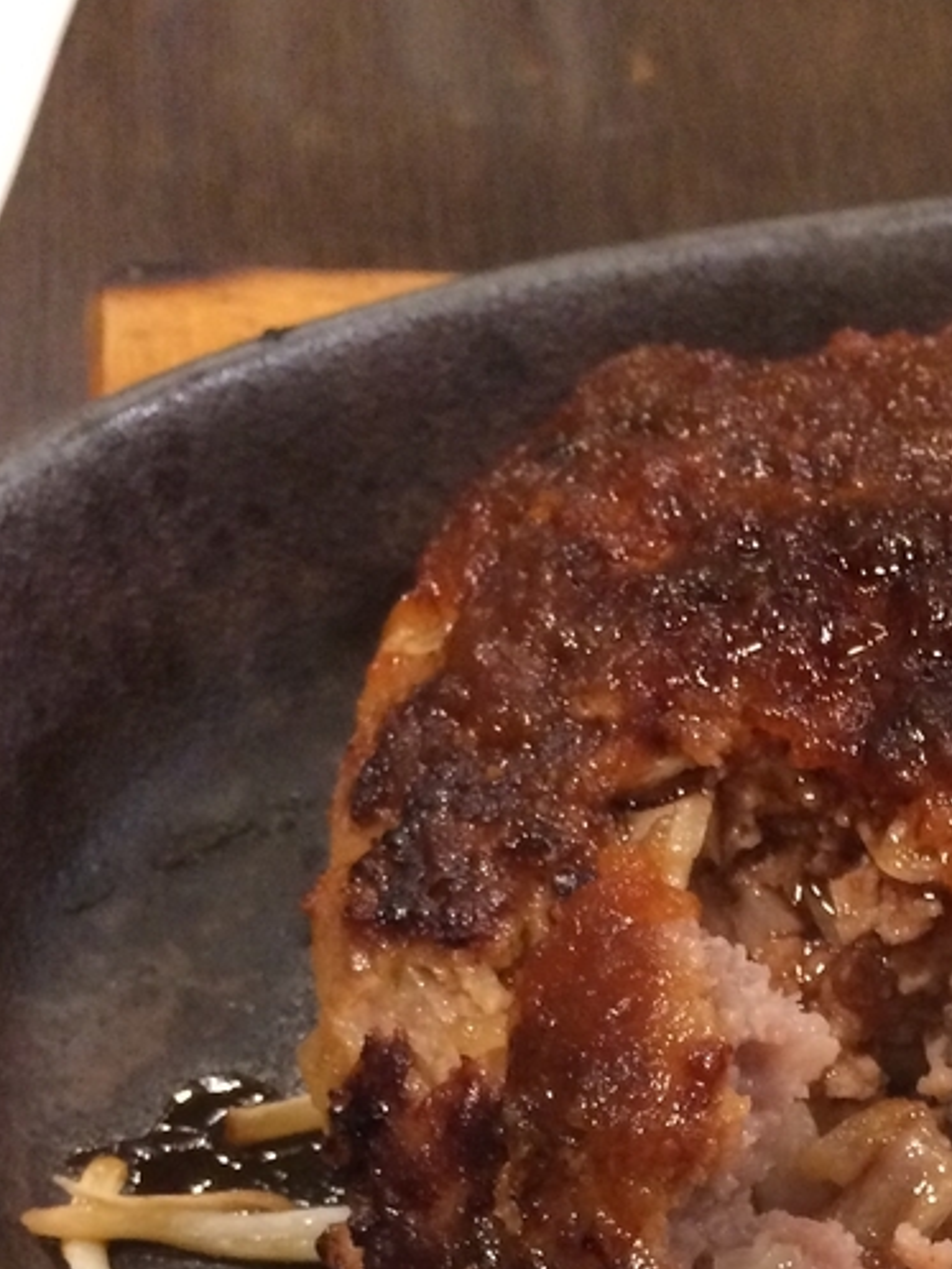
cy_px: 1514
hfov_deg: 20.5
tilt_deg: -58.1
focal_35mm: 70
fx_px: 2566
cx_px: 904
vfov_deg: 25.1
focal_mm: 4.15
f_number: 2.2
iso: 250
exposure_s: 1/30
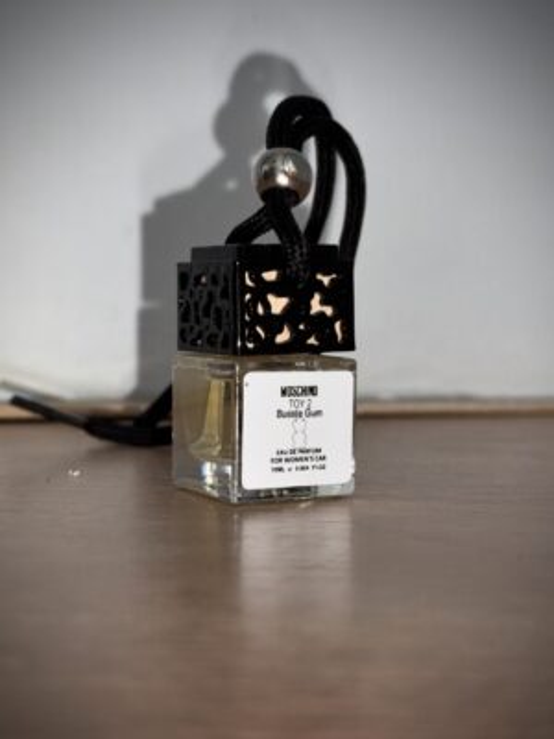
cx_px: 277
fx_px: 1024
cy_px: 370
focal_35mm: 48
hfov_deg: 30.3
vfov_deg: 39.7
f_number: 1.78
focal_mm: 6.76
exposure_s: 1/51
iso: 50
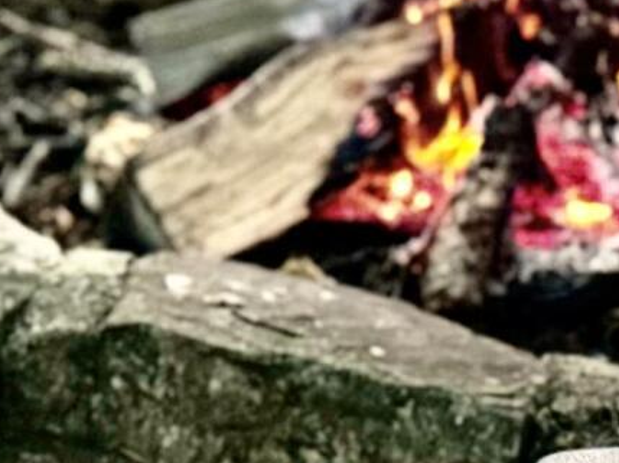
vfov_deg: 7.5
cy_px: -1049
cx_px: -629
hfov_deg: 10.7
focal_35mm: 168
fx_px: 3002
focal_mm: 6.76
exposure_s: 1/60
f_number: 1.78
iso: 500
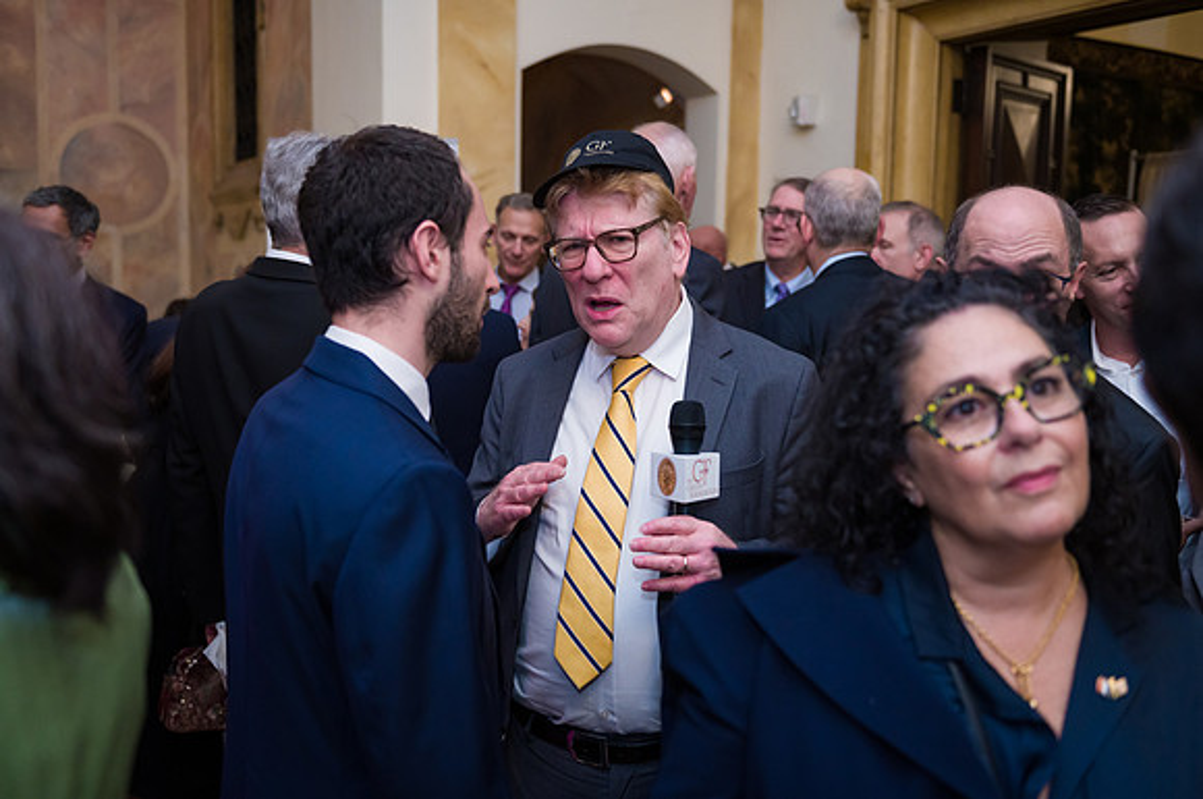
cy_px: 400
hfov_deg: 57.1
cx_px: 602
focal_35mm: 33
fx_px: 1106
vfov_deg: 39.7
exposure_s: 1/200
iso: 1600
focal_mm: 32
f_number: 3.2
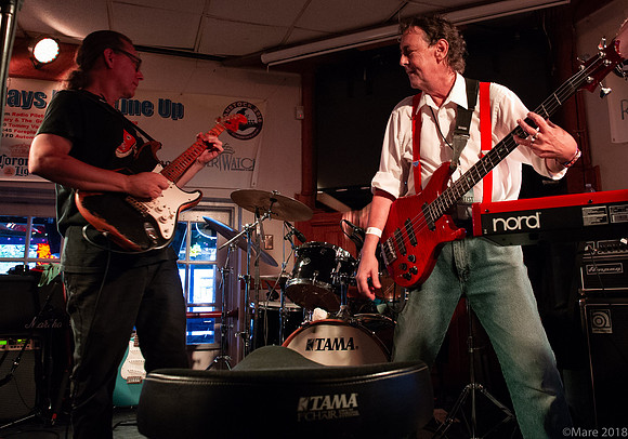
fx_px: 520
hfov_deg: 62.1
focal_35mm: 29
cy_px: 180
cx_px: 345
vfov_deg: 45.6
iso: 6400
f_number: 6.3
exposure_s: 1/60
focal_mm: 24
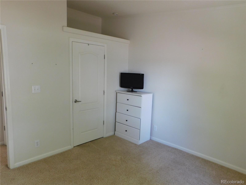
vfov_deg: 58.9
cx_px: 123
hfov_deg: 73.9
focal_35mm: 23
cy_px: 92
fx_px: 163
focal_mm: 4
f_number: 3
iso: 160
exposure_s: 1/30
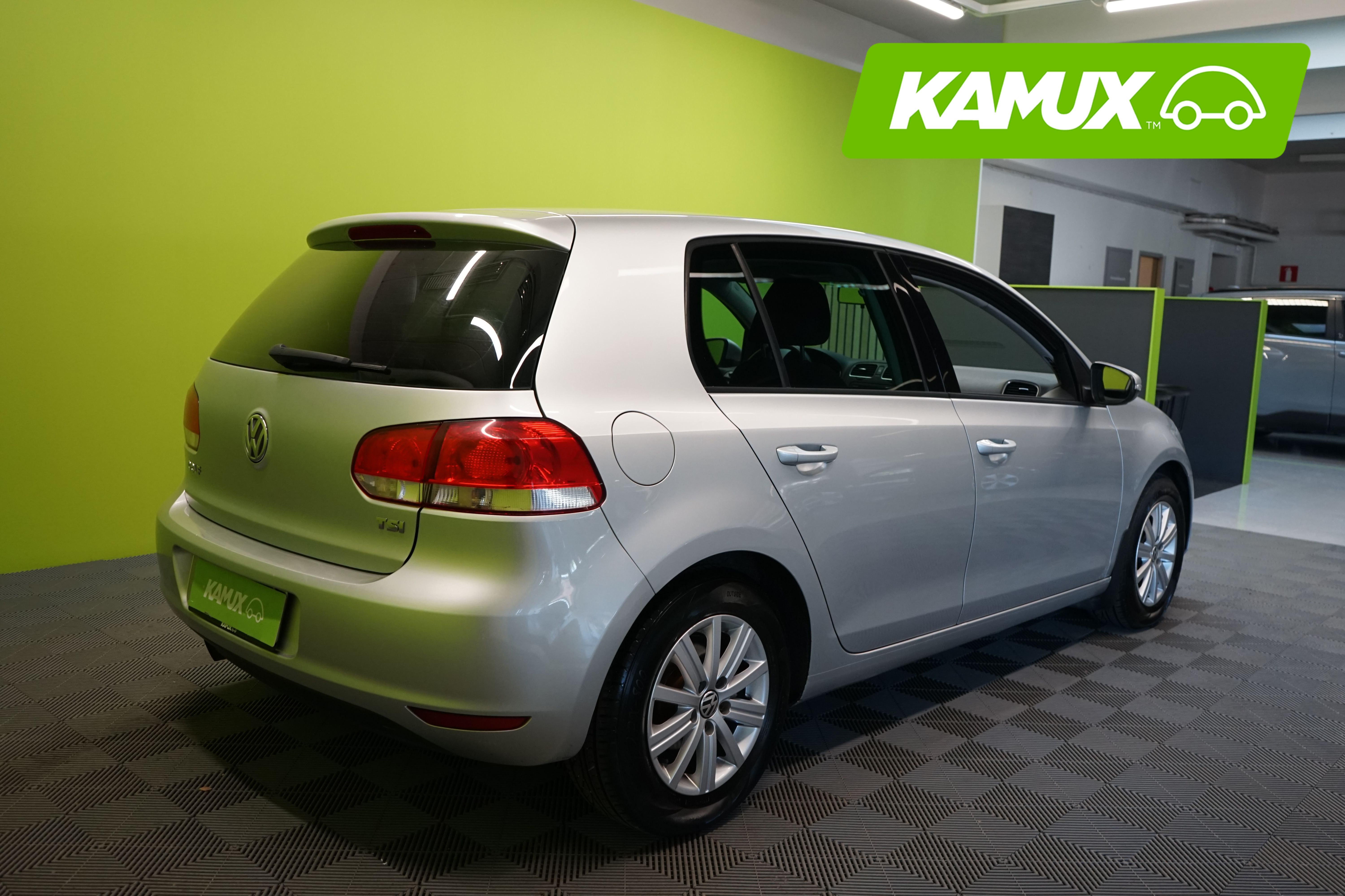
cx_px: 672
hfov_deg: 61.9
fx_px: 1121
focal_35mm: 30
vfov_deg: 43.6
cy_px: 448
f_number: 5.6
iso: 1250
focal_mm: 30
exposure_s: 1/40
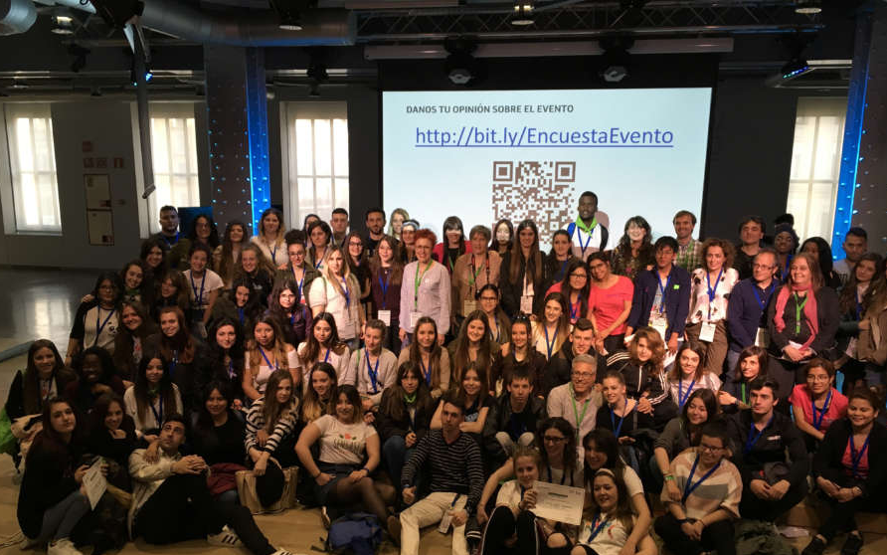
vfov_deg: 40.5
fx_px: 750
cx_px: 443
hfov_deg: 61.2
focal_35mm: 31
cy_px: 320
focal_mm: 4.15
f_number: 2.2
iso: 50
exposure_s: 1/33
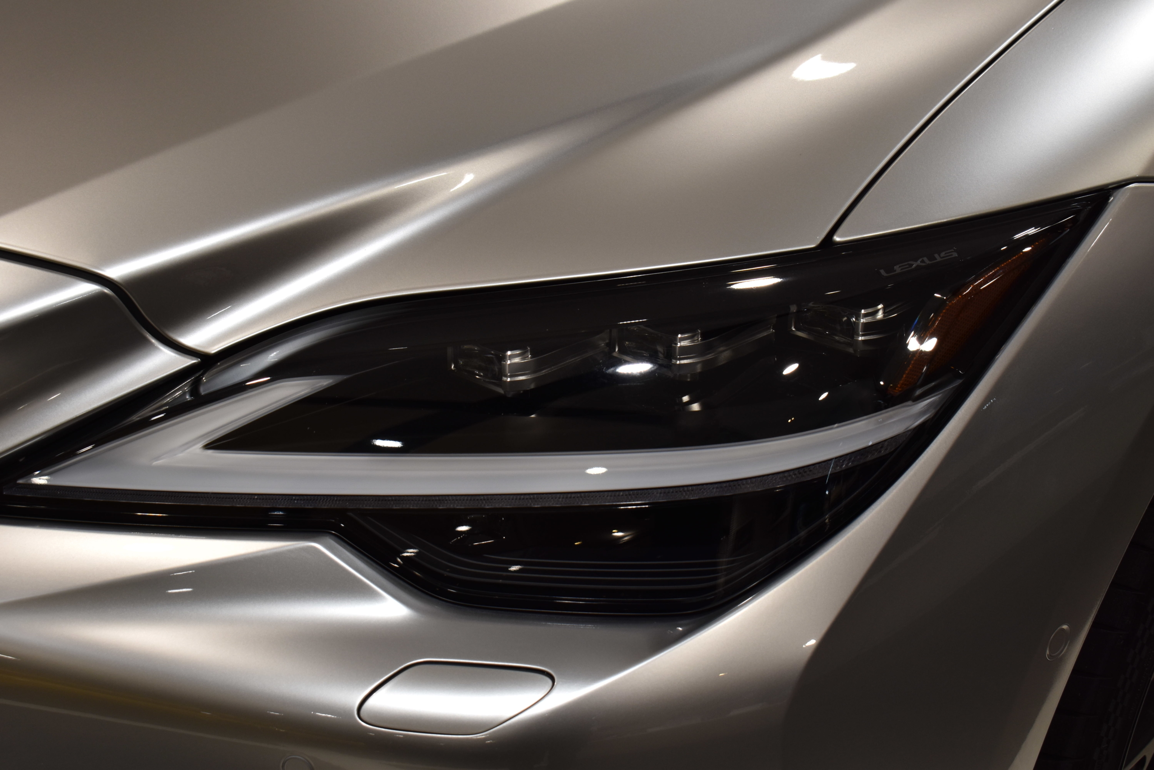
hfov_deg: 35.1
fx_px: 1827
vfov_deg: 23.8
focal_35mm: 57
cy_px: 385
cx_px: 577
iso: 220
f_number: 8
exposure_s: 1/60
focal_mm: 38
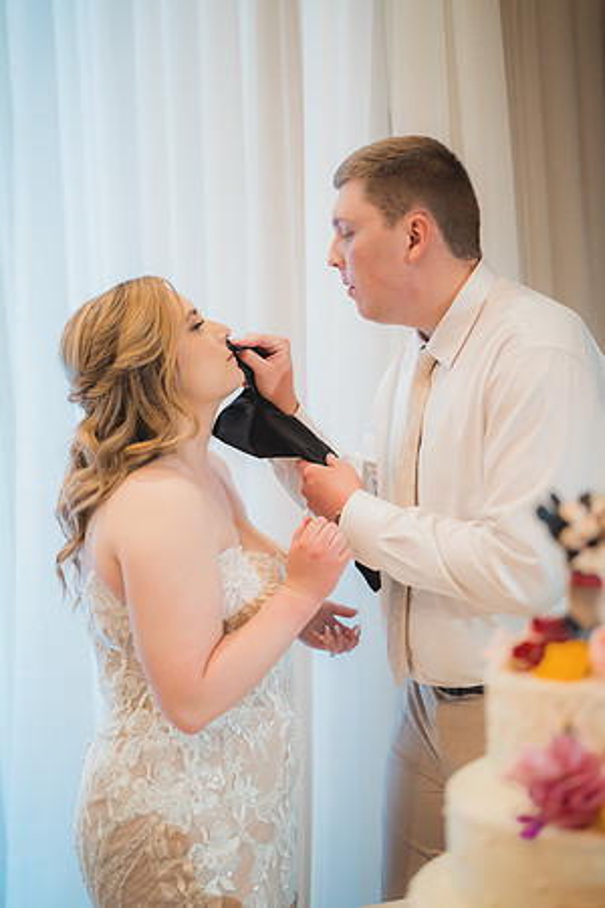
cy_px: 454
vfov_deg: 39.6
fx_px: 1260
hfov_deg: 27.0
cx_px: 302
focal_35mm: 50
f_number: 1.4
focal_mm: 50
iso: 1250
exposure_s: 1/500
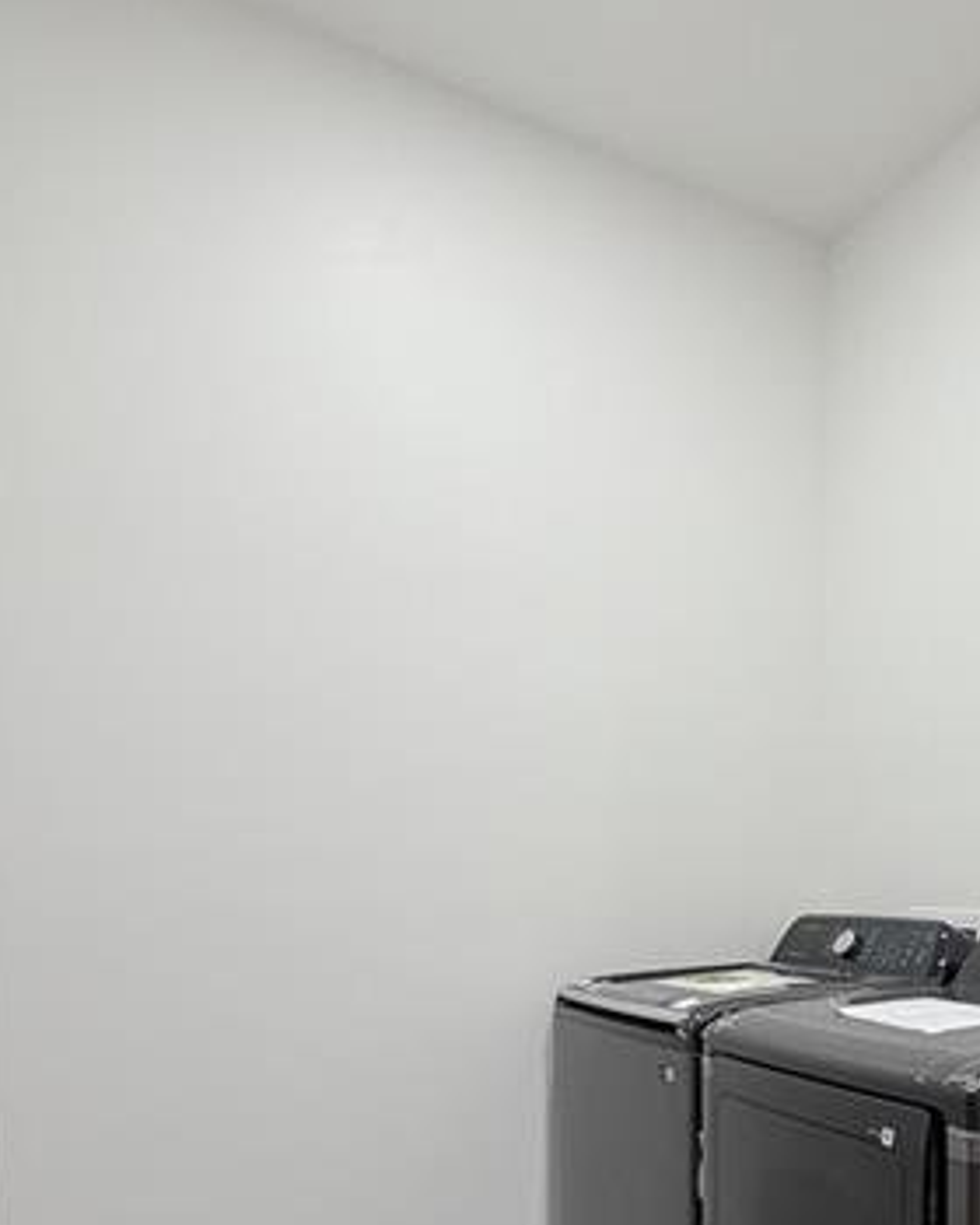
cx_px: 882
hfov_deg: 44.2
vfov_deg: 55.9
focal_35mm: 30
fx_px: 1088
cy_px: 917
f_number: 2.2
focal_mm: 2.22
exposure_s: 1/120
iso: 125
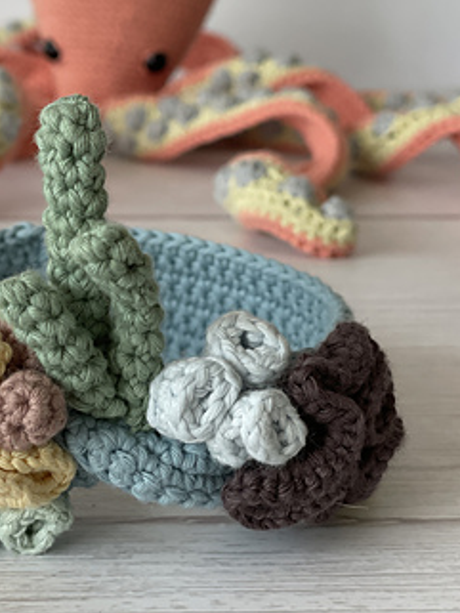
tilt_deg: -8.3
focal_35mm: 81
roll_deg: -0.8
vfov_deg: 23.9
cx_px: 123
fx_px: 1434
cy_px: 168
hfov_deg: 18.1
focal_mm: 6
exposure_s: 1/122
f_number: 2
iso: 125
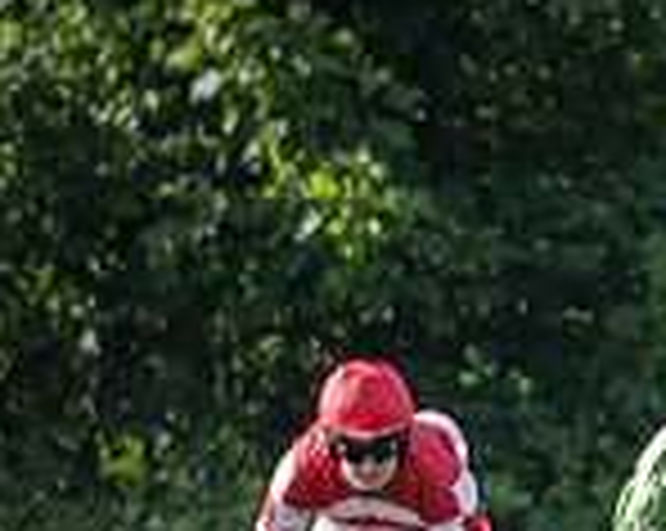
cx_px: 1515
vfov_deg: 0.8
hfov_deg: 1.1
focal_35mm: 1829
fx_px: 36004
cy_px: 1120
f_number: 4.5
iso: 200
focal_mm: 200
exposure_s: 1/1600
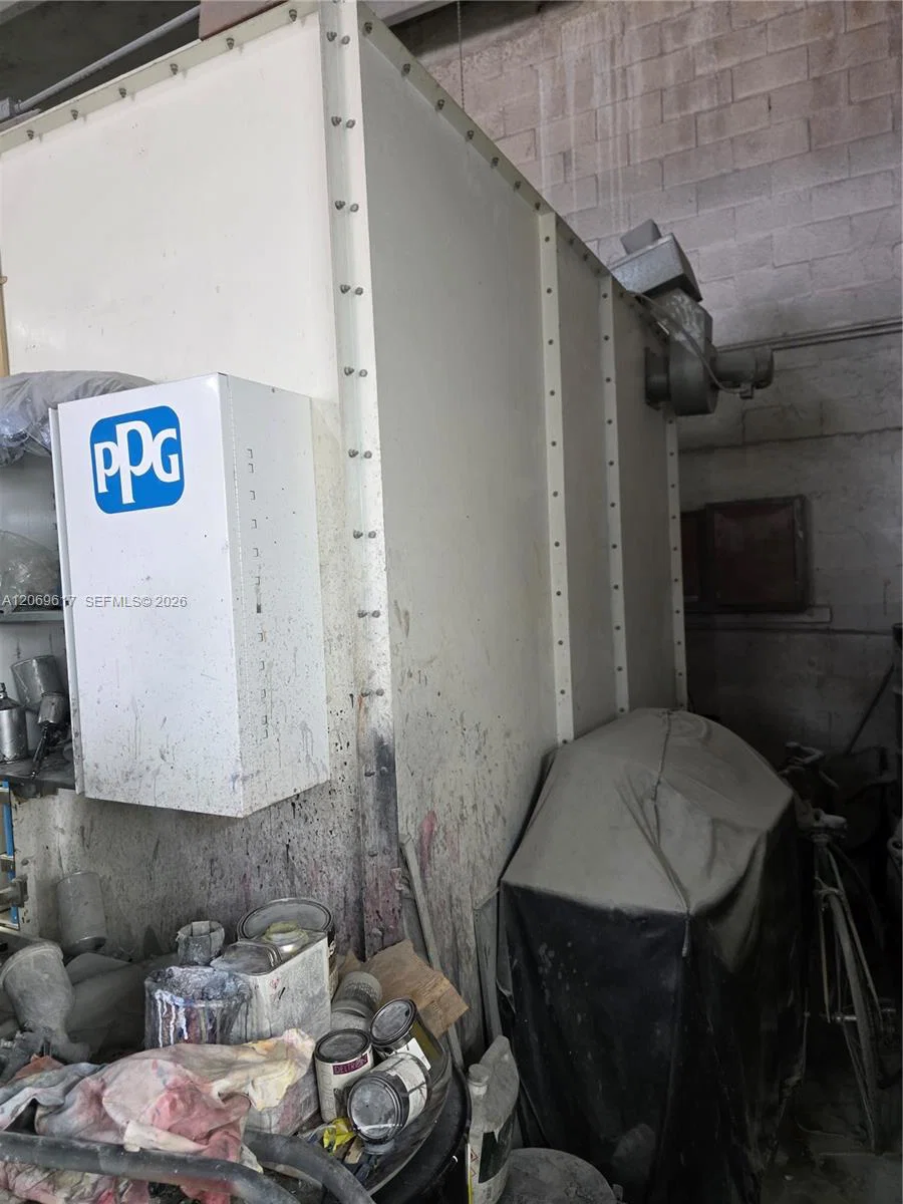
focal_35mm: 23
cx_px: 452
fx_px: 800
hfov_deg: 58.9
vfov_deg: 73.9
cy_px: 602
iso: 640
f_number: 1.7
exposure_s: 1/120
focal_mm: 6.3
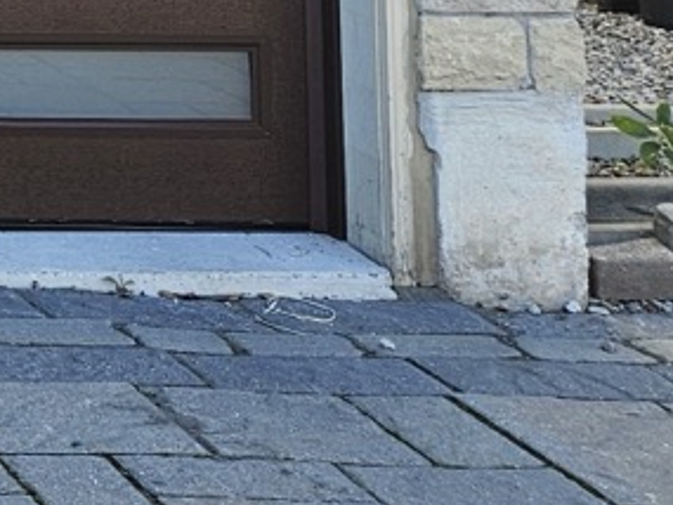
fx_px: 2509
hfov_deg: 12.3
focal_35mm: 129
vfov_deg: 10.5
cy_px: -536
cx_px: -904
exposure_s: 1/244
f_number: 1.8
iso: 40
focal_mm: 5.4
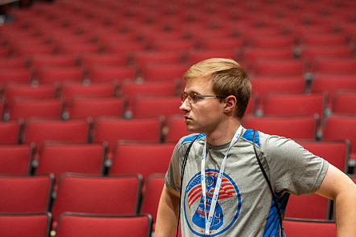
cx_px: 202
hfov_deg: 12.9
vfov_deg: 8.6
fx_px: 1573
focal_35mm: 159
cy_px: 148
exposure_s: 1/100
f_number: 2.8
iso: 1600
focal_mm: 122
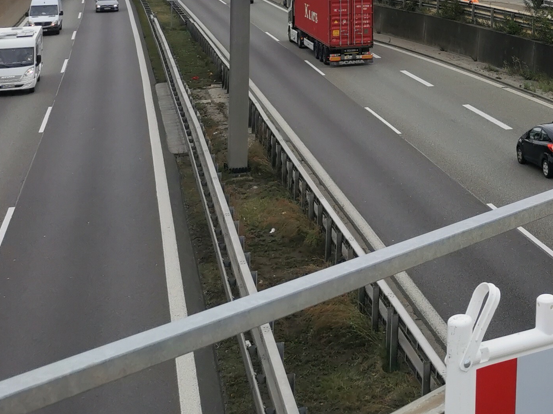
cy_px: -109
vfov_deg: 19.5
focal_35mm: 70
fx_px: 1118
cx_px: 626
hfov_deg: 25.5
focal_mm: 5.58
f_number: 1.8
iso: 50
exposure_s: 1/2433
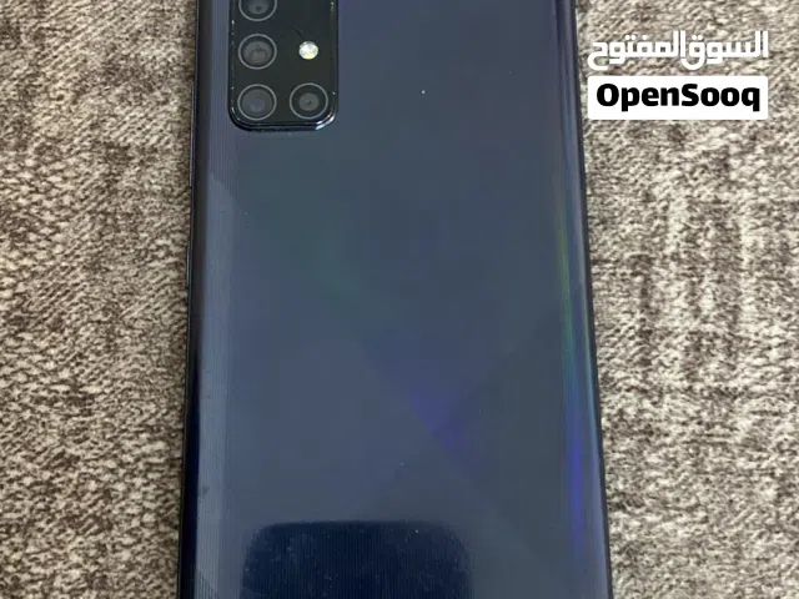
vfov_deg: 53.1
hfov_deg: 67.3
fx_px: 600
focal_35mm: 26
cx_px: 400
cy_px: 300
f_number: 1.8
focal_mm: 4.25
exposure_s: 1/25
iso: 640
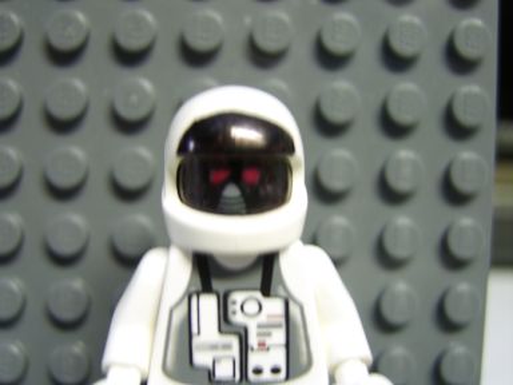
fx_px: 459
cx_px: 256
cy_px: 192
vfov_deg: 45.4
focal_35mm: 31
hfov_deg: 58.4
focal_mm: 8.13
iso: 71
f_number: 2.7
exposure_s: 1/4
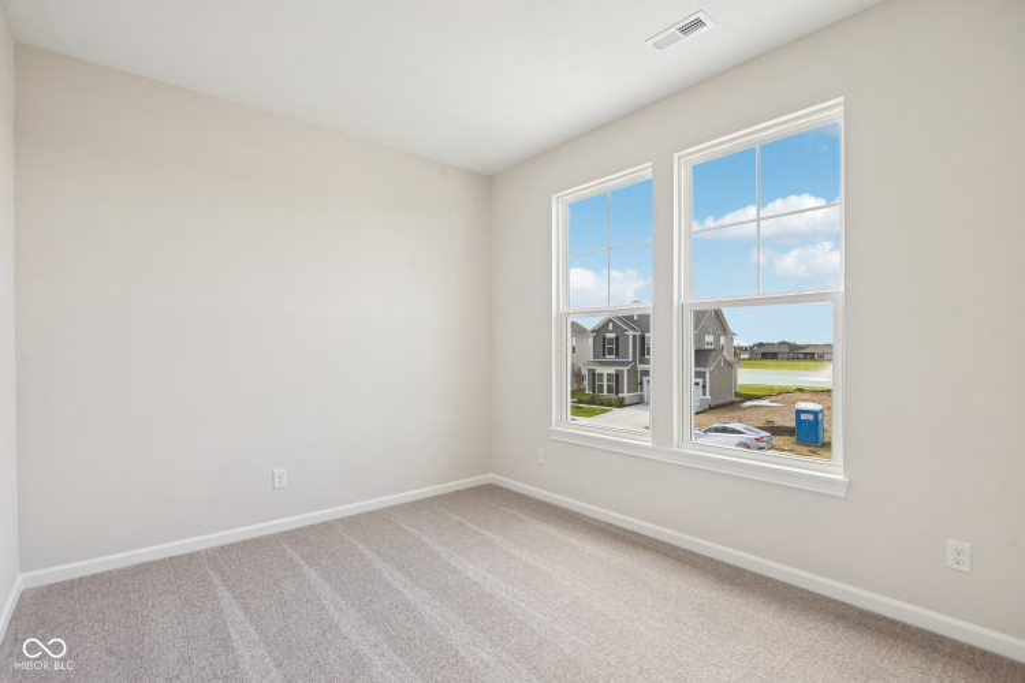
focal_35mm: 16
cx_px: 512
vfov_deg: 73.7
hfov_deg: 96.7
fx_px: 456
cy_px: 342
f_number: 8
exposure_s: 1/50
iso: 100
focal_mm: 16
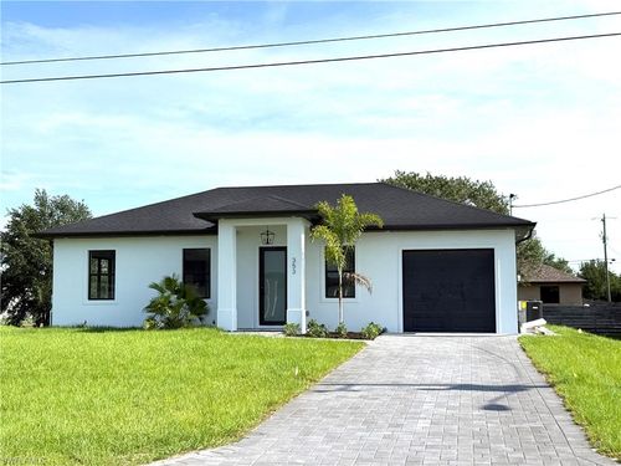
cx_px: 310
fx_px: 861
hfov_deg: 39.7
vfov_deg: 30.3
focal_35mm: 48
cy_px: 233
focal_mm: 6.76
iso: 64
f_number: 1.78
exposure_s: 1/6024
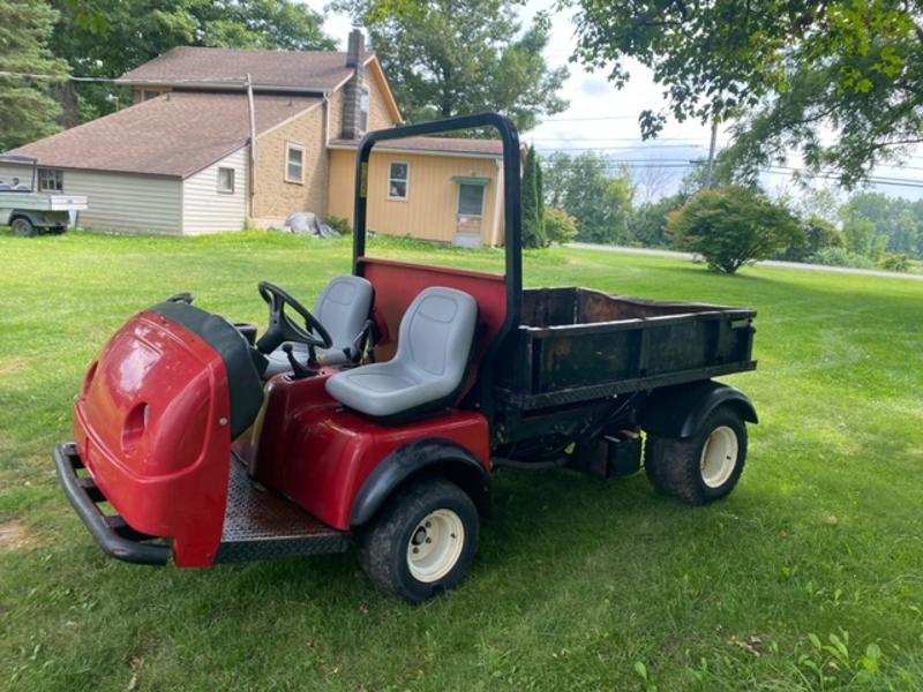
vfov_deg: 53.1
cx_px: 462
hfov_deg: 67.3
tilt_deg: -11.2
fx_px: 693
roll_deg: -4.3
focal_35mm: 26
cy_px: 346
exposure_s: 1/465
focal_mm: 4.25
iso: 32
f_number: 1.8
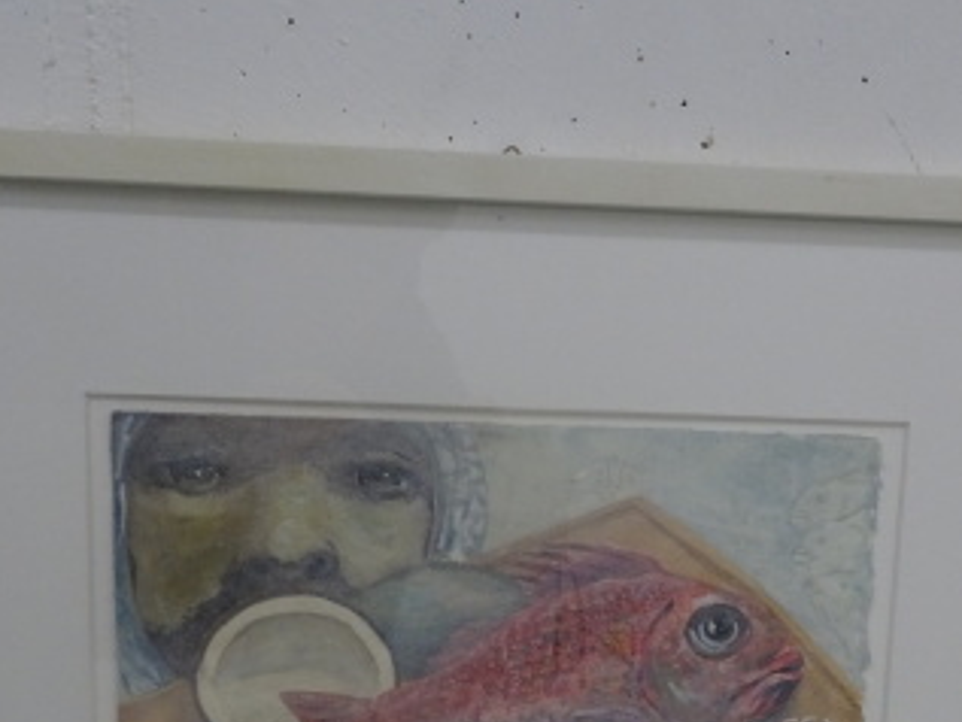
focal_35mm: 53
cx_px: 516
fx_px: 1473
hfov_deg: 36.1
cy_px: 763
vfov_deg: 25.8
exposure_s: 1/30
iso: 160
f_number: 3.5
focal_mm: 4.1
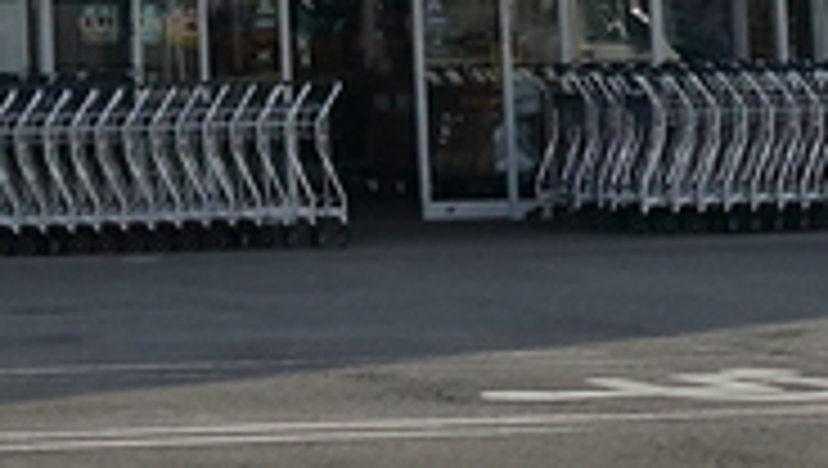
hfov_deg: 9.7
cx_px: -666
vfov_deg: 5.6
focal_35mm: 211
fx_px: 4638
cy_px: -558
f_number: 4
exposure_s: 1/160
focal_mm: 10.81
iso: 125
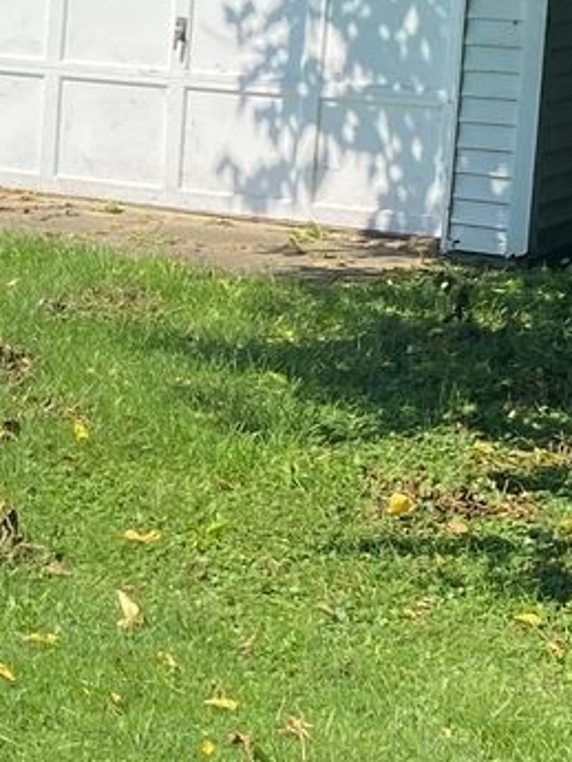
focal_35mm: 113
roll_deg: +0.1
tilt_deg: -10.5
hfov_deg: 12.3
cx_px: -343
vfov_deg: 17.4
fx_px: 2488
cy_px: 263
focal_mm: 4.25
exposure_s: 1/1429
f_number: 1.8
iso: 32
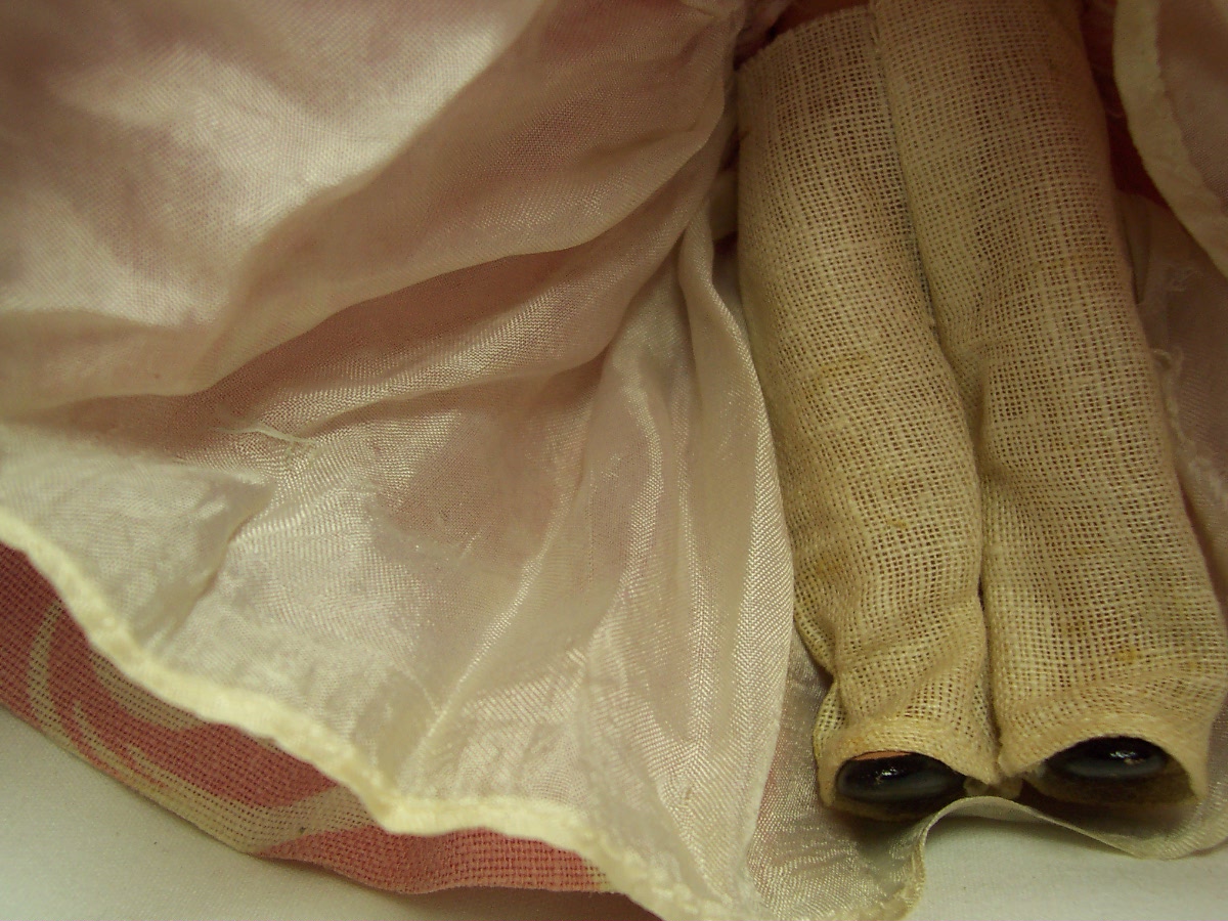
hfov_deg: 50.1
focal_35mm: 37
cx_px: 614
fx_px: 1313
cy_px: 460
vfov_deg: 38.7
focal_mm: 5.6
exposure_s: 1/90
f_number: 2.8
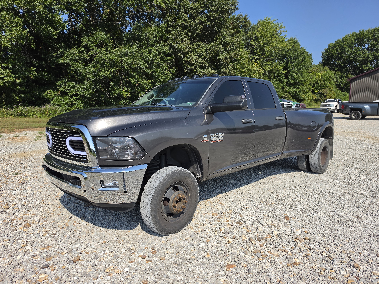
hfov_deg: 73.9
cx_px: 190
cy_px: 142
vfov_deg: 58.9
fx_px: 252
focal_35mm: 23
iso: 64
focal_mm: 6.5
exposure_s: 1/7058
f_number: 1.4
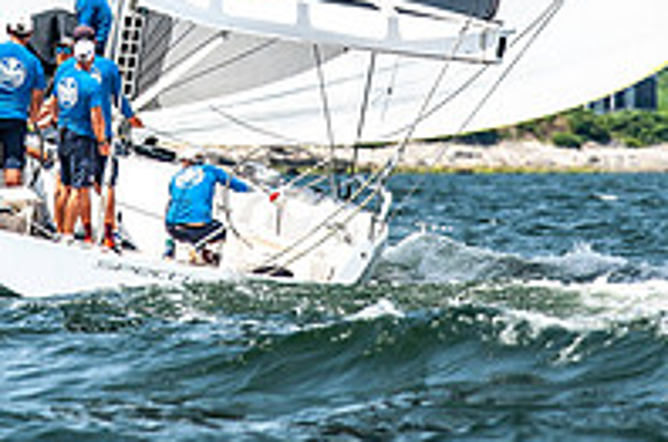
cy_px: -140
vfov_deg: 1.4
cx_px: 207
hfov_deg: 2.1
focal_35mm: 978
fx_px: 18104
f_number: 5.6
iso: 250
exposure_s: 1/1250
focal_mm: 300
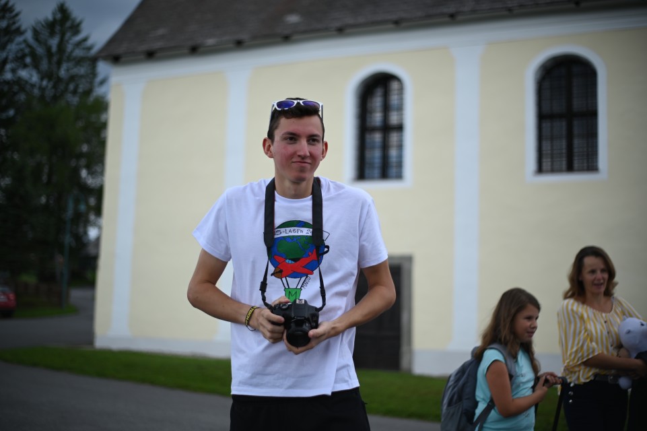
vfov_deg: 27.0
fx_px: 898
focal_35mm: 50
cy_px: 216
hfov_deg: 39.6
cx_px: 324
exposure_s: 1/1250
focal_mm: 50
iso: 100
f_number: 1.8
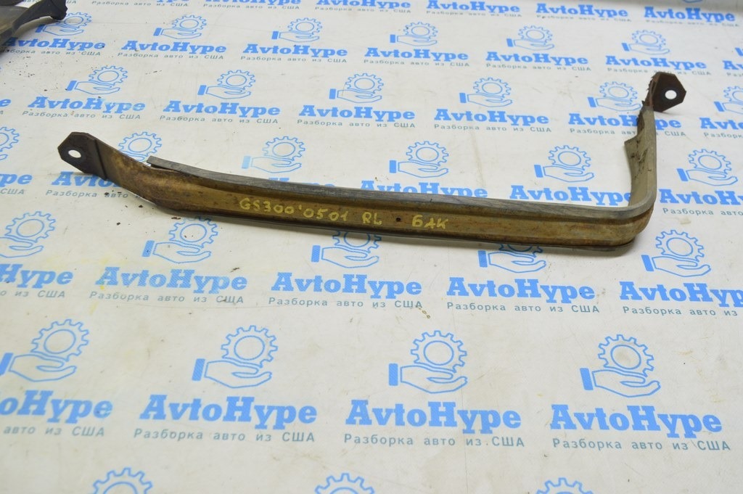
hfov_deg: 57.3
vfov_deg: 39.9
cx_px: 372
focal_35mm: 33
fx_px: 681
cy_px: 247
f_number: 5.6
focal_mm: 22
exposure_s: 1/20
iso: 400
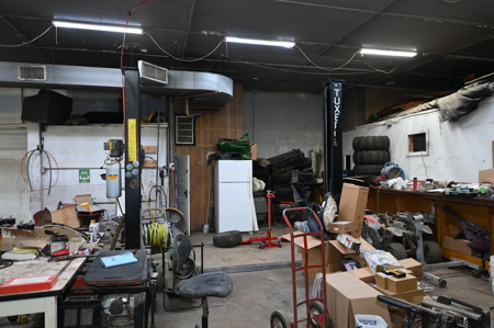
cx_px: 247
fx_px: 329
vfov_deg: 53.0
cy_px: 164
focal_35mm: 24
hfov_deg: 73.8
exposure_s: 1/125
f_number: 2.8
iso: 1800
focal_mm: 24
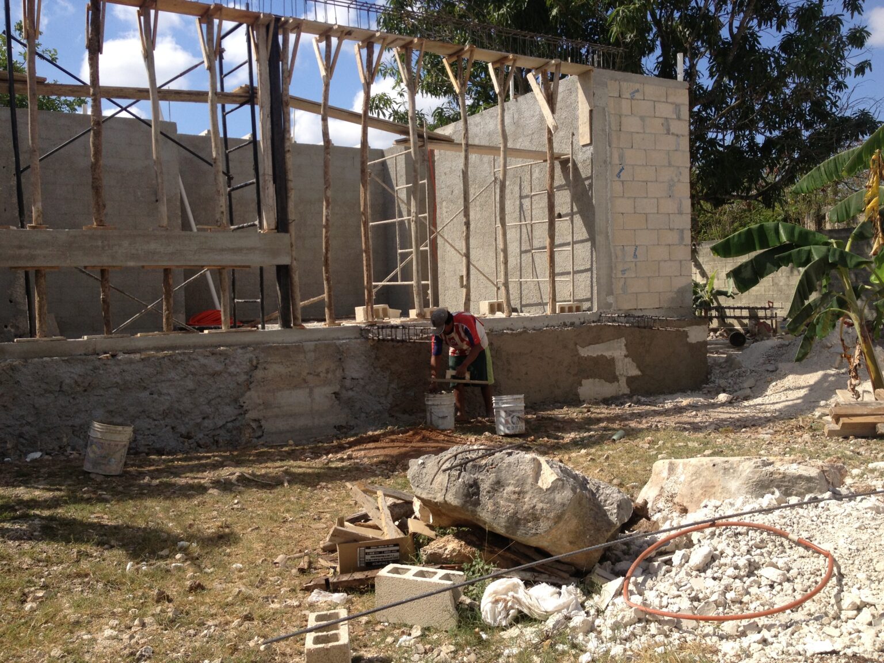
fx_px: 894
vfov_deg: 40.7
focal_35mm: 35
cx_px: 442
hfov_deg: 52.6
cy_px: 332
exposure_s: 1/1783
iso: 50
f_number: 2.4
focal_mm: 4.28
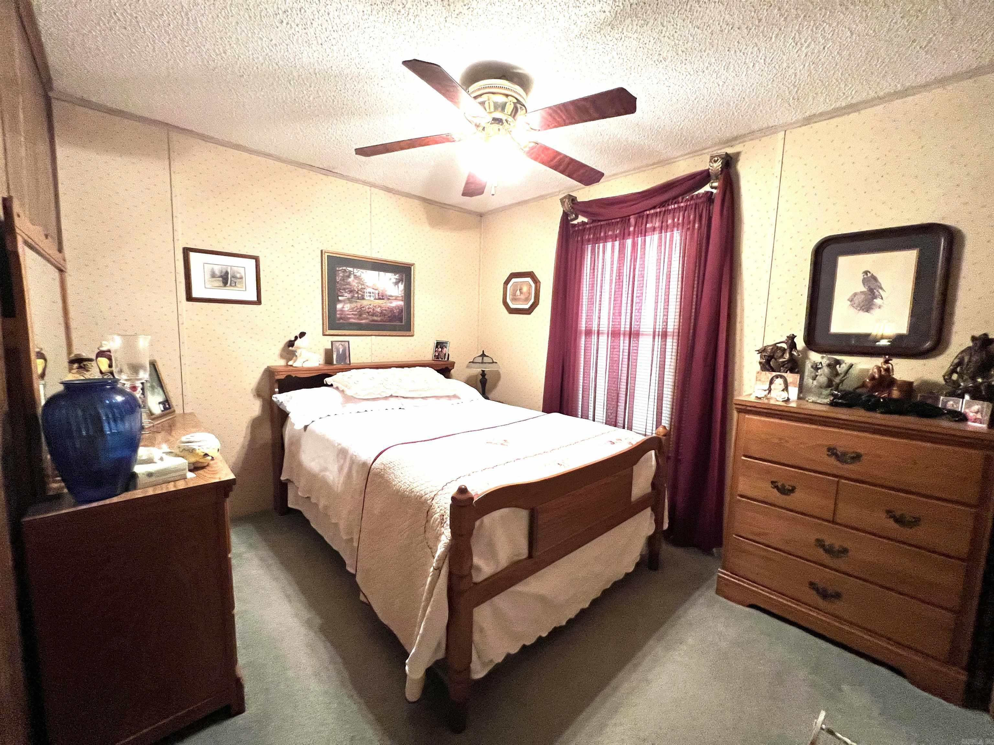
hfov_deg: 106.2
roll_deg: -1.4
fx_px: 373
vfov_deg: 89.9
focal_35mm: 13
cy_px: 372
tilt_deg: -5.9
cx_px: 497
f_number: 1.8
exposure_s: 1/60
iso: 400
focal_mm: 1.57
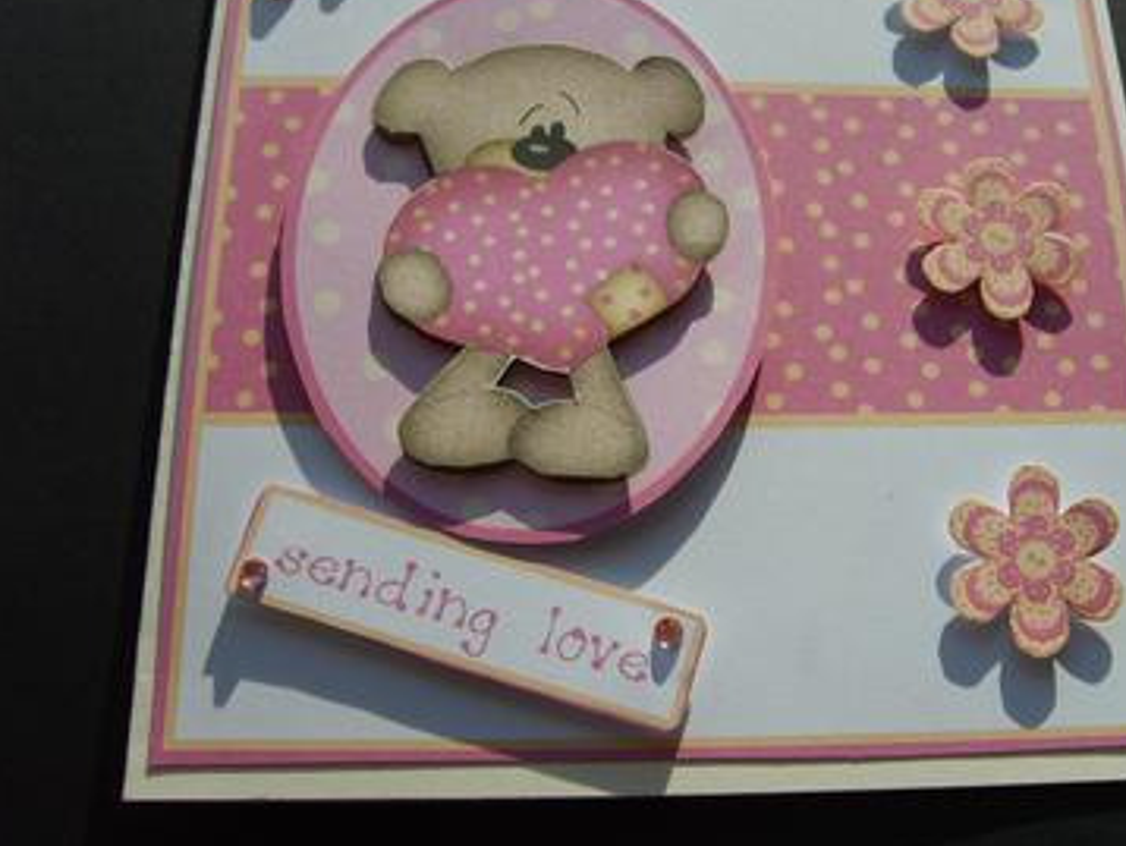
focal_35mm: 44
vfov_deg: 32.8
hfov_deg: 42.7
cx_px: 670
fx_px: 1432
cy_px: 333
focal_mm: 5.8
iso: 50
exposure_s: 1/1000
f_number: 2.8
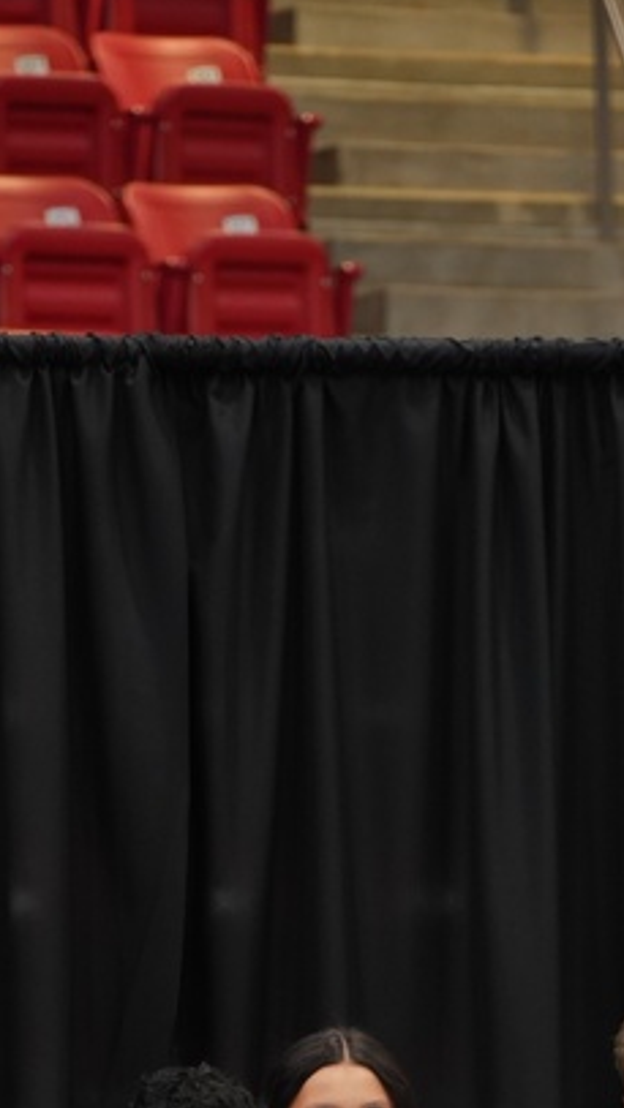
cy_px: 1244
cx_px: 399
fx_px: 11617
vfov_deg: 5.4
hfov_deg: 3.1
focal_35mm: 395
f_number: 3.2
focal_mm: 150
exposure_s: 1/160
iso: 1600
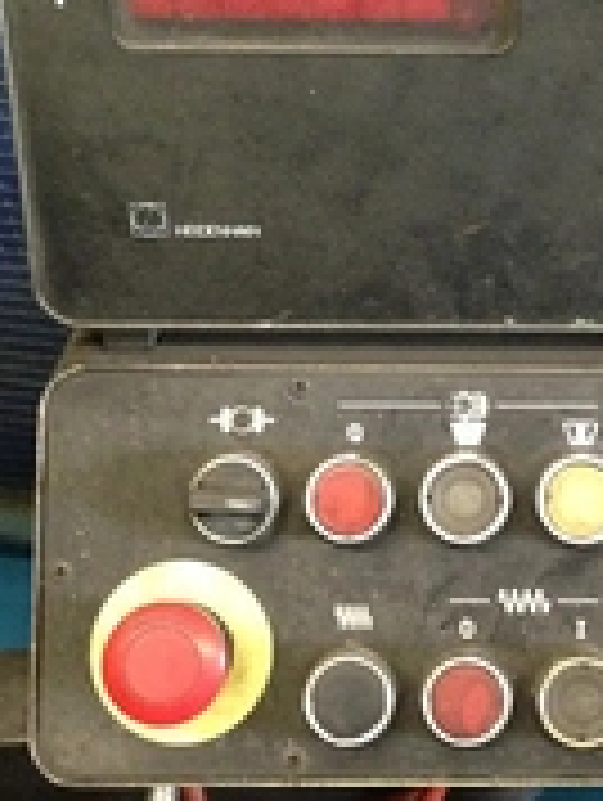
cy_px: 338
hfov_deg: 19.6
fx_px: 1715
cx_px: 518
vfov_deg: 26.3
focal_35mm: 74
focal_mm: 4.12
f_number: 2.4
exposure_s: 1/15
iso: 500
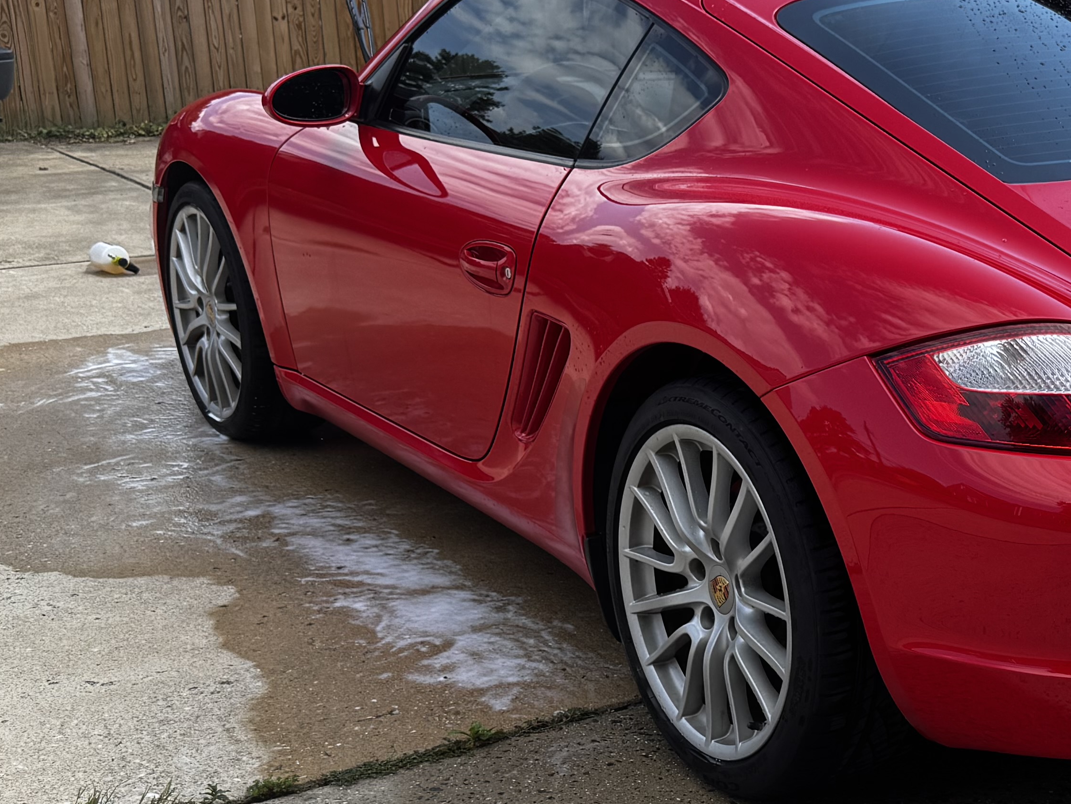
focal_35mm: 61
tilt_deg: -20.1
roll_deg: -0.5
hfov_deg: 30.3
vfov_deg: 23.9
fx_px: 1888
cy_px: 545
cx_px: 969
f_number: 1.78
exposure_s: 1/1560
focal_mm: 6.76
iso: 80
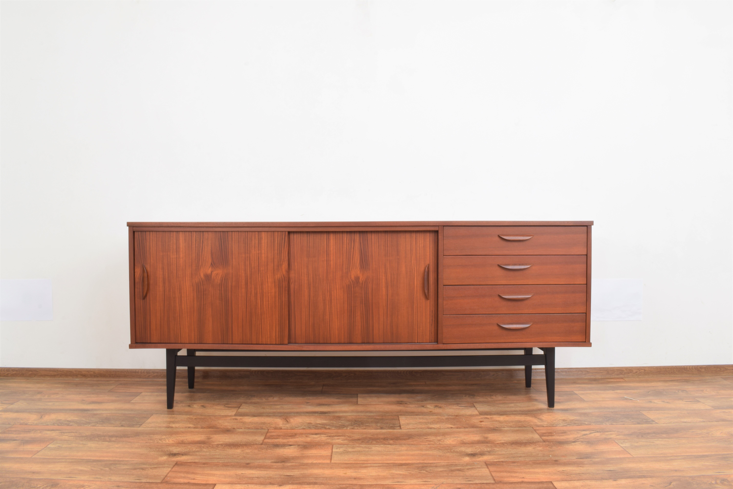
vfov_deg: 43.6
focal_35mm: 30
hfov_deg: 61.9
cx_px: 366
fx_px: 611
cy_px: 244
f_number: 22
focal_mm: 20
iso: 100
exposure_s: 4
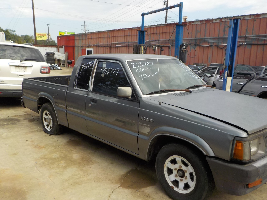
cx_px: 134
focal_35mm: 30
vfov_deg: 46.8
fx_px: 231
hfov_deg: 60.0
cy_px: 100
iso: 125
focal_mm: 4.1
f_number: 3.3
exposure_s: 1/800
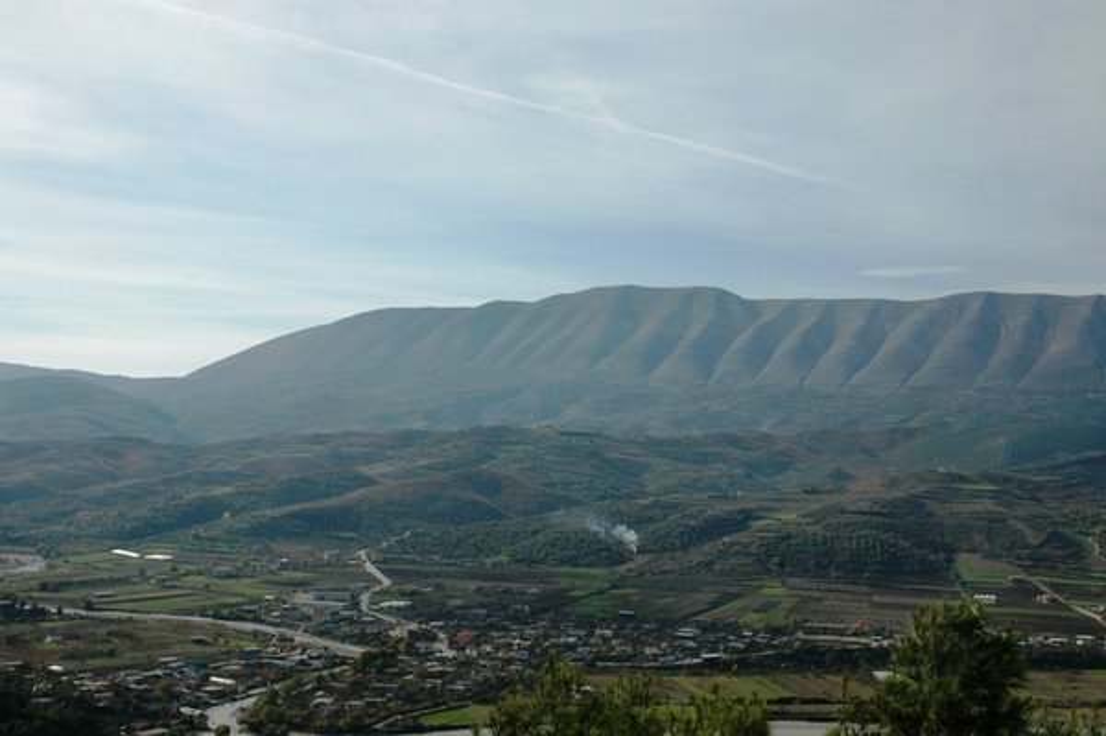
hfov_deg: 42.4
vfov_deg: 28.9
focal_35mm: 46
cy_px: 368
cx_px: 553
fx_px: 1427
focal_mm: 31
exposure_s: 1/400
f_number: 10
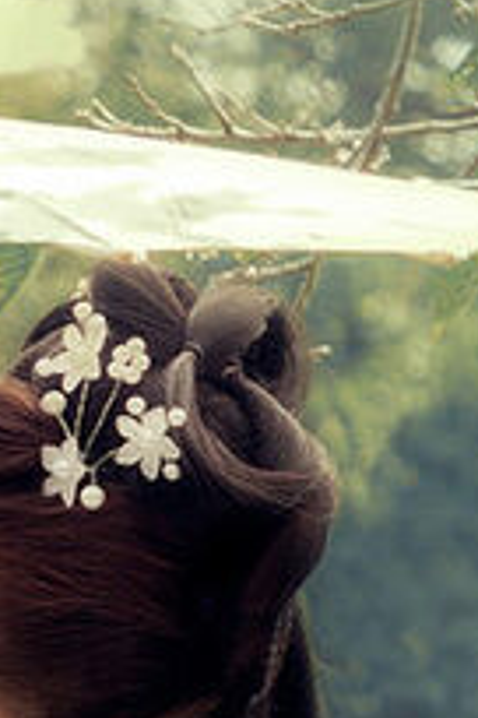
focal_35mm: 495
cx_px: -633
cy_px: 780
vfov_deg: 4.2
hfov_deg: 2.8
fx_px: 9858
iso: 200
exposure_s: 1/125
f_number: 6.3
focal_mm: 64
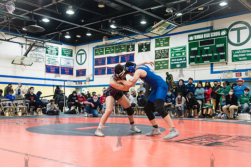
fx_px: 272
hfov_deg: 49.5
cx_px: 119
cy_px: 92
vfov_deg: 34.2
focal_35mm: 39
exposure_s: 1/400
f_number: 3.5
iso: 4000
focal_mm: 35
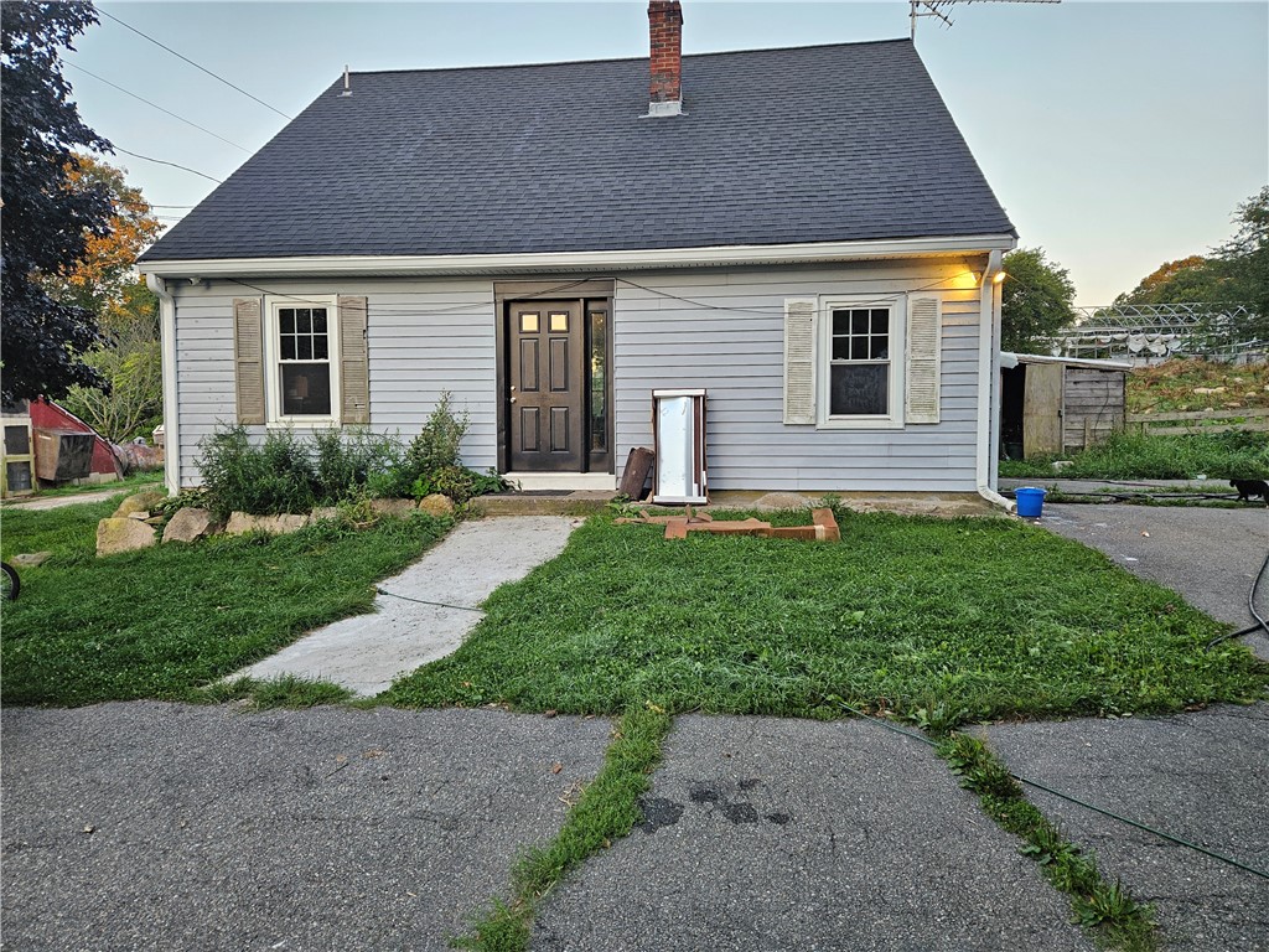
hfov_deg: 73.9
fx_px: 843
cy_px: 476
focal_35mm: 23
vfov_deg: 58.9
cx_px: 634
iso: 100
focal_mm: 5.4
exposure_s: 1/120
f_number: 1.8
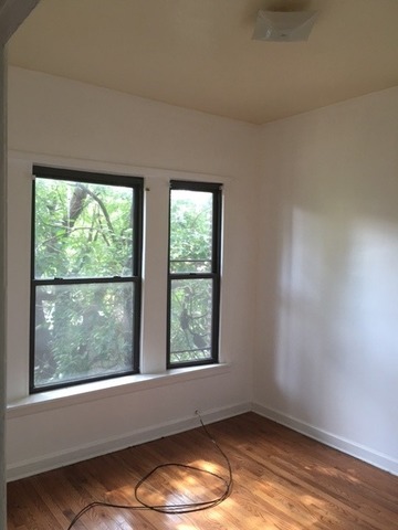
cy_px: 265
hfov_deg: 48.2
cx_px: 199
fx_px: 445
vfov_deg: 61.7
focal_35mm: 29
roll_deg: -1.5
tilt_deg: -3.4
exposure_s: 1/15
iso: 32
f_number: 2.2
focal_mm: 4.15
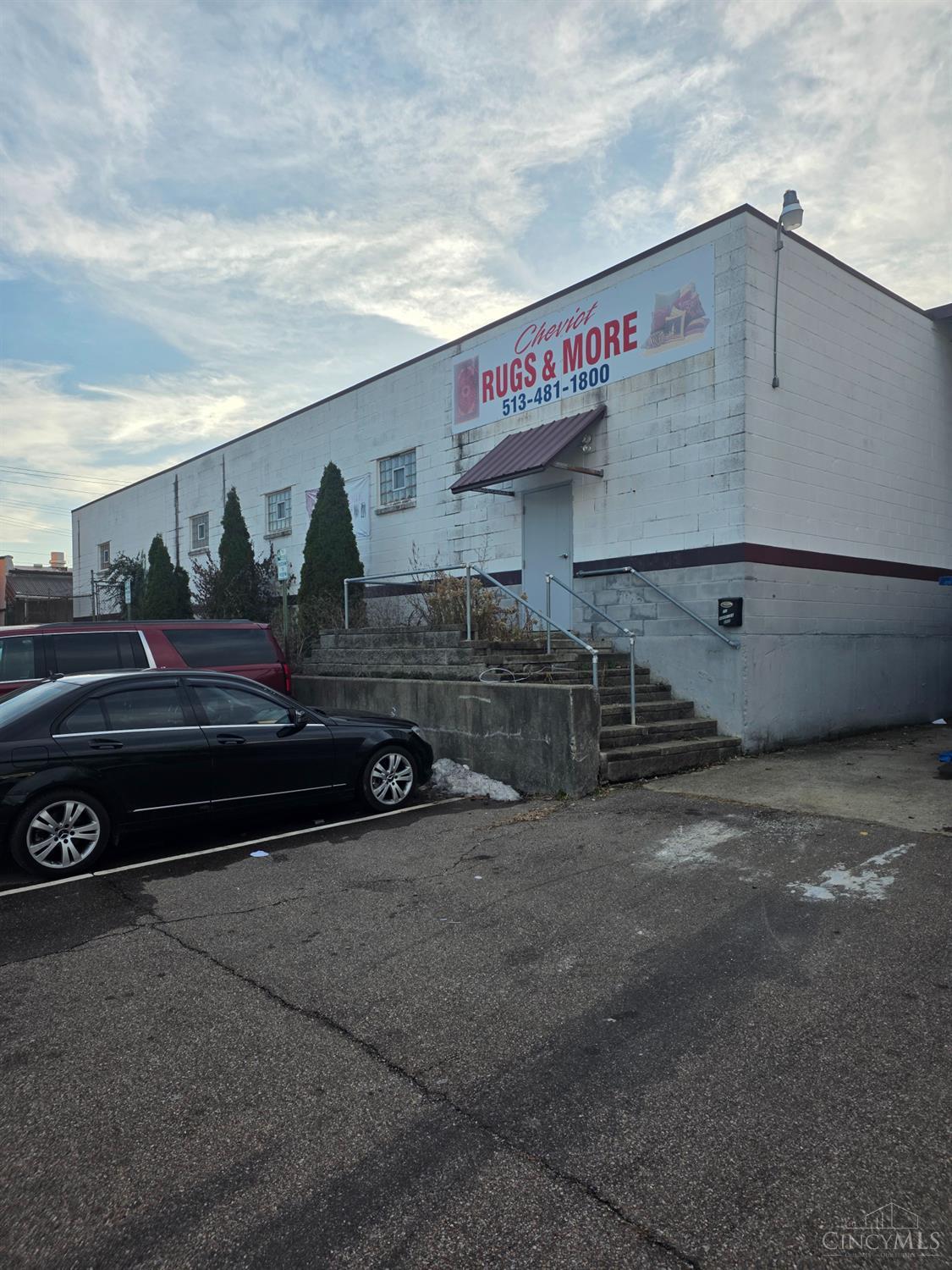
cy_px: 635
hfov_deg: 58.9
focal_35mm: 23
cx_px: 476
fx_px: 843
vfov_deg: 73.9
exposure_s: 1/3891
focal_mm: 6.25
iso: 80
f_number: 1.7
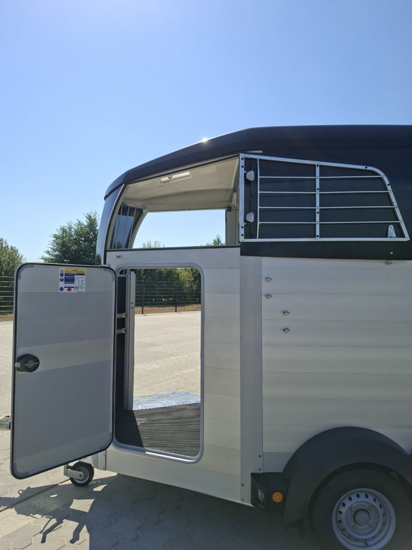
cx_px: 206
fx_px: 365
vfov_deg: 73.9
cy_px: 275
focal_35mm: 23
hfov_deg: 58.9
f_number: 1.8
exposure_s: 1/2364
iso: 50
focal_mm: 5.54
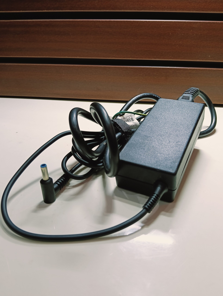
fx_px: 231
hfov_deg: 51.5
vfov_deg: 65.2
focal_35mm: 27
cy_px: 148
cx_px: 112
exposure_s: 1/30
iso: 200
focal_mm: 3.98
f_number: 1.8
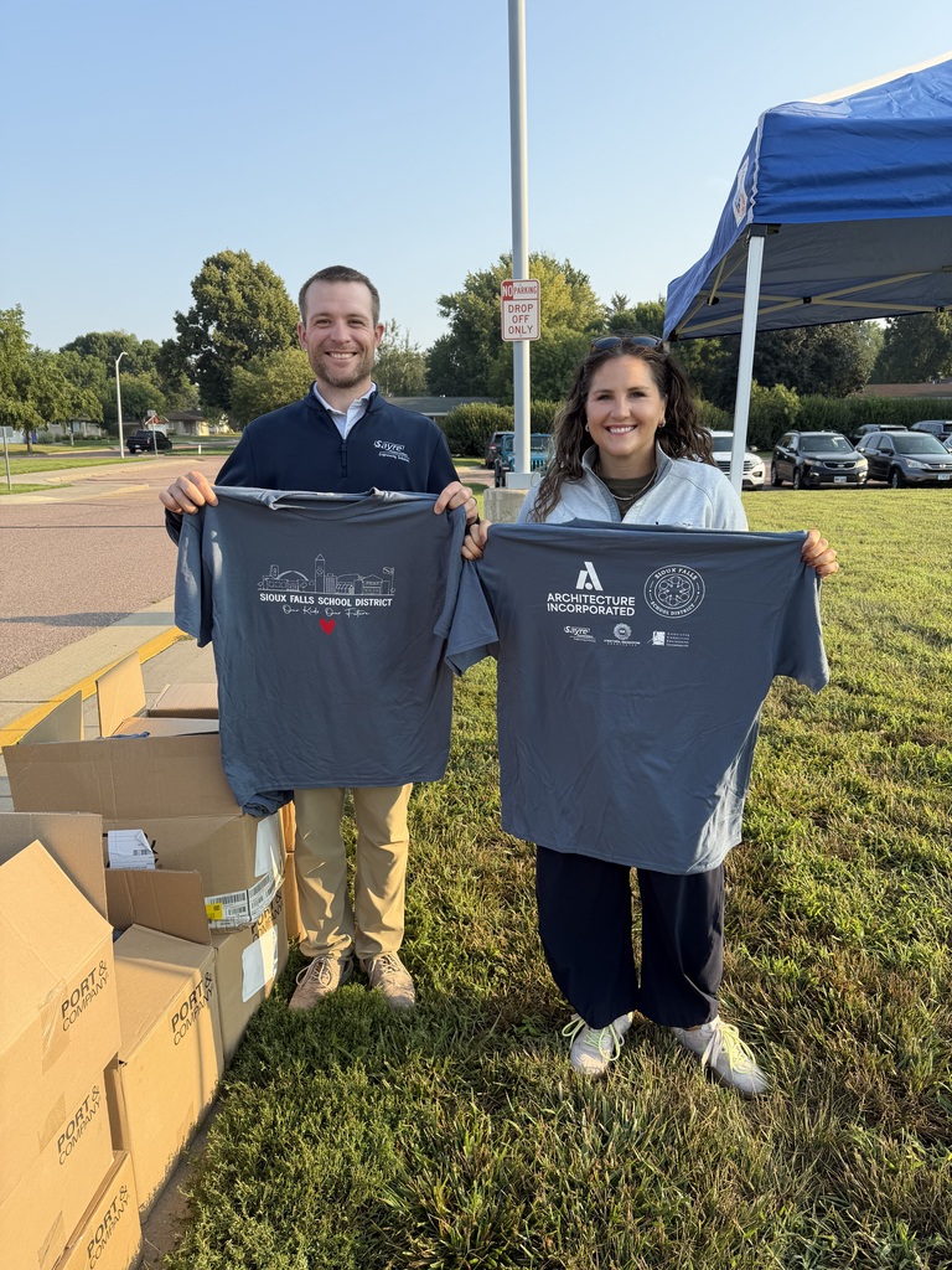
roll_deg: -0.2
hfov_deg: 56.8
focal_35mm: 24
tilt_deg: -11.5
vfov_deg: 71.6
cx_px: 476
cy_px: 635
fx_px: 880
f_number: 1.78
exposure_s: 1/1361
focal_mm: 6.76
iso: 80
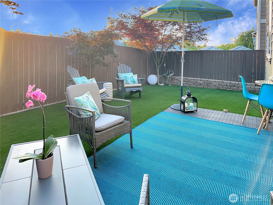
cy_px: 102
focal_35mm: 24
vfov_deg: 56.8
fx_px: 189
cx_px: 136
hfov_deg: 71.6
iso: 125
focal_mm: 6.86
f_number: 1.78
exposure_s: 1/128
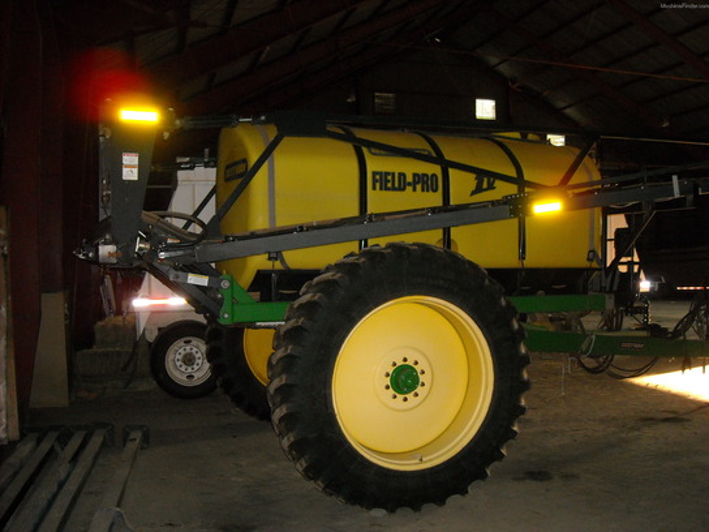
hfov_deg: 52.6
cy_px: 266
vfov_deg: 40.7
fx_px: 717
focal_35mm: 35
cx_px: 354
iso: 496
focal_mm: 5.7
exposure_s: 1/60
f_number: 2.8
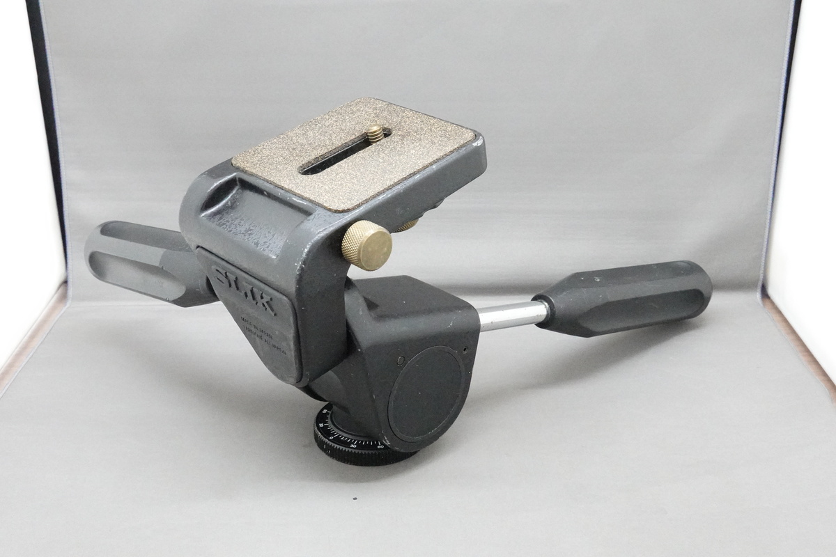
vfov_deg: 30.5
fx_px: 1022
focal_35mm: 44
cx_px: 418
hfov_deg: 44.5
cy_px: 278
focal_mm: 16.21
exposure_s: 1/50
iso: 5000
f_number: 8
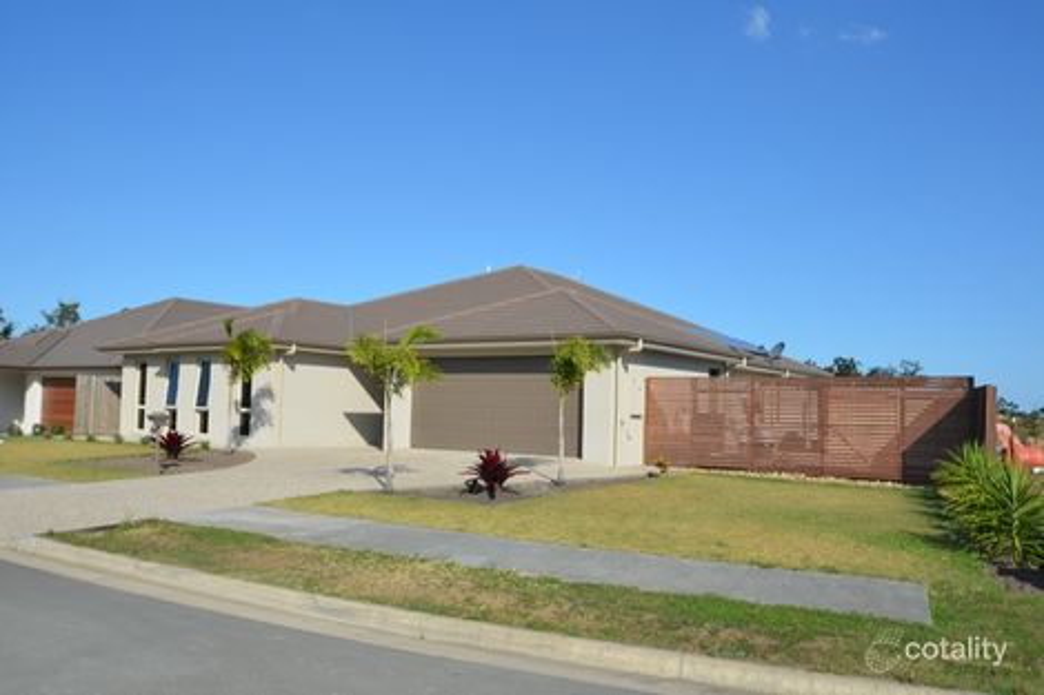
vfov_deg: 43.6
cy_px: 348
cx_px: 522
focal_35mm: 30
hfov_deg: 61.9
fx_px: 870
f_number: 8
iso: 100
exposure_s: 1/250
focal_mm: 20
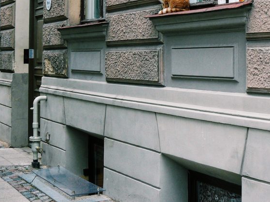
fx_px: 515
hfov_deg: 29.4
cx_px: 151
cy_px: 23
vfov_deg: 21.8
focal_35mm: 66
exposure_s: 1/100
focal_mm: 6
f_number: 3.2
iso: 100
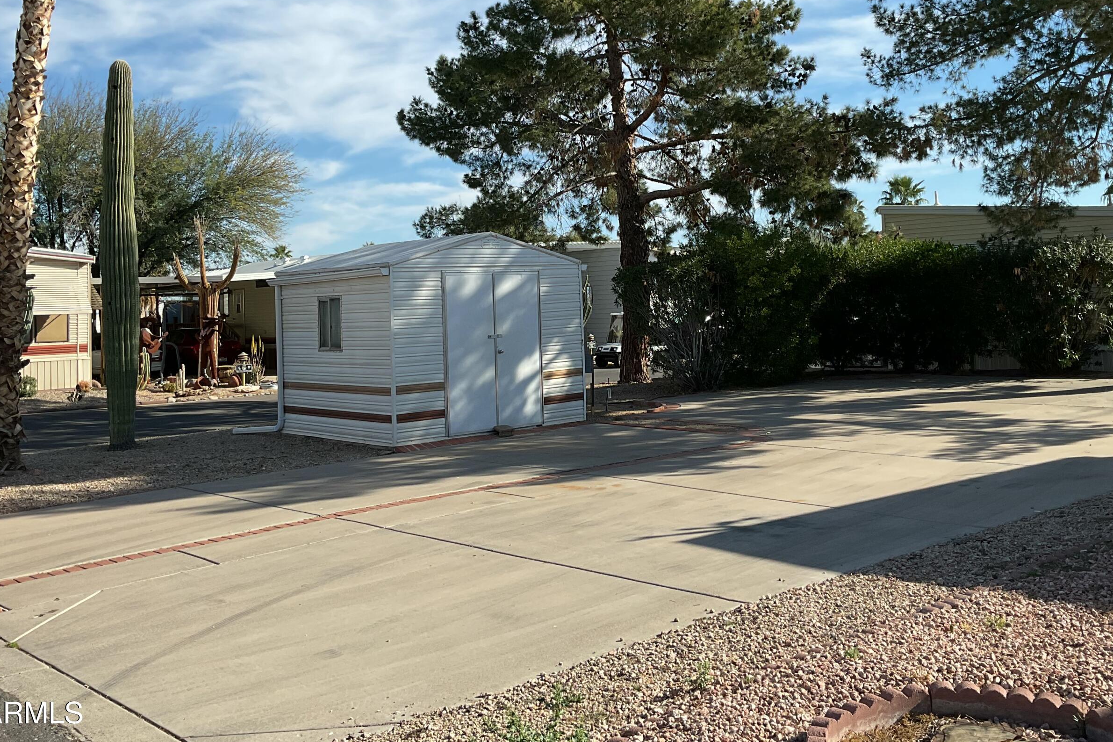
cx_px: 608
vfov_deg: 34.7
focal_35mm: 38
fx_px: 1175
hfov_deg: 50.6
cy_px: 235
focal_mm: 3
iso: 16
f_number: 1.8
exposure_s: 1/1848
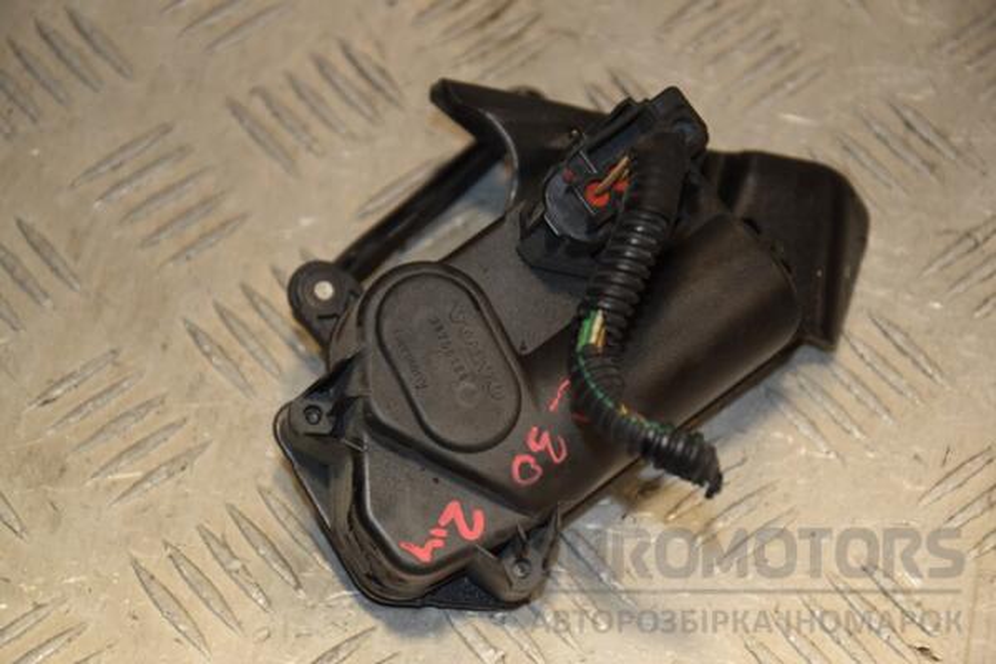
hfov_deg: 16.1
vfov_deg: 10.8
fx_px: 3527
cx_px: 498
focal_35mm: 128
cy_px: 332
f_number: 6.3
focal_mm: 85
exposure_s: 1/200
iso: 800
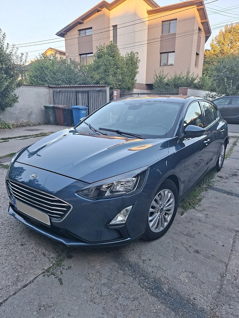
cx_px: 120
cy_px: 159
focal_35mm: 23
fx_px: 212
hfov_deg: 58.9
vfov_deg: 73.9
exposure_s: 1/147
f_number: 1.8
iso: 50
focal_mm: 5.54
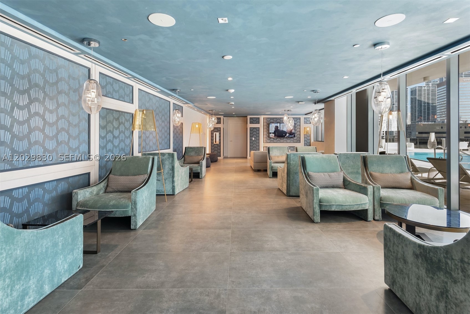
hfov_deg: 93.3
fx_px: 222
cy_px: 157
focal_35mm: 17
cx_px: 235
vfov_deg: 70.5
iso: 200
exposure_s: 1/2.5
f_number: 11
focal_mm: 17
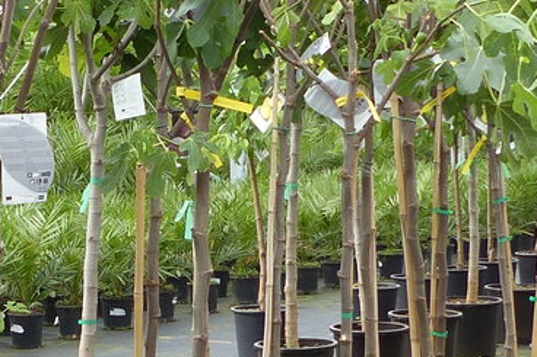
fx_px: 1685
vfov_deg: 12.1
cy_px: 221
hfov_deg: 17.9
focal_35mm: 113
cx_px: 92
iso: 100
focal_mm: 4.5
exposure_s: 1/60
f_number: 2.8
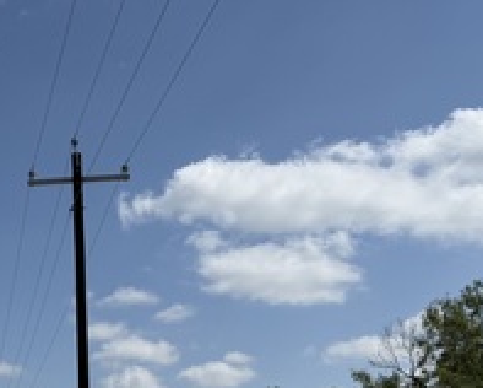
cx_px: -49
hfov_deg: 23.5
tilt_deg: +12.8
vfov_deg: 20.0
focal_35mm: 76
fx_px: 1087
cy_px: 309
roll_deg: +1.5
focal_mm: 6.76
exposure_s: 1/10309
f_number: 1.78
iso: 80
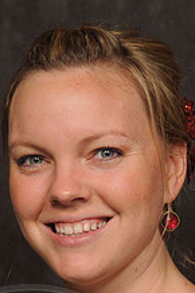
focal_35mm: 232
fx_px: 1888
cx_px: 88
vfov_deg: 8.9
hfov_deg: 5.9
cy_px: 241
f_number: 6.3
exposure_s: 1/60
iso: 200
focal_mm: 75
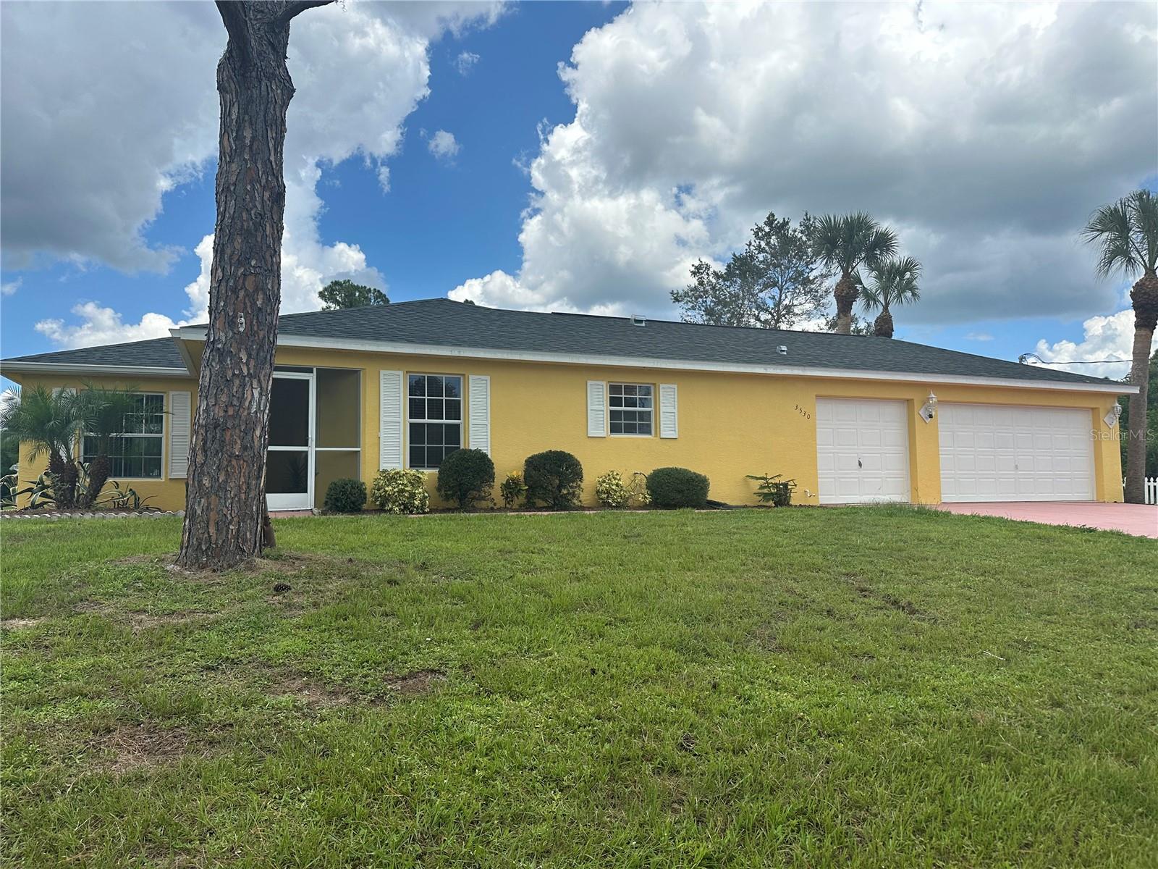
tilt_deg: +3.2
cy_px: 434
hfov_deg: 71.6
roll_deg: +0.4
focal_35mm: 24
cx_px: 579
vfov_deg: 56.8
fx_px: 803
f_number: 1.78
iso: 80
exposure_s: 1/4545
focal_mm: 6.86
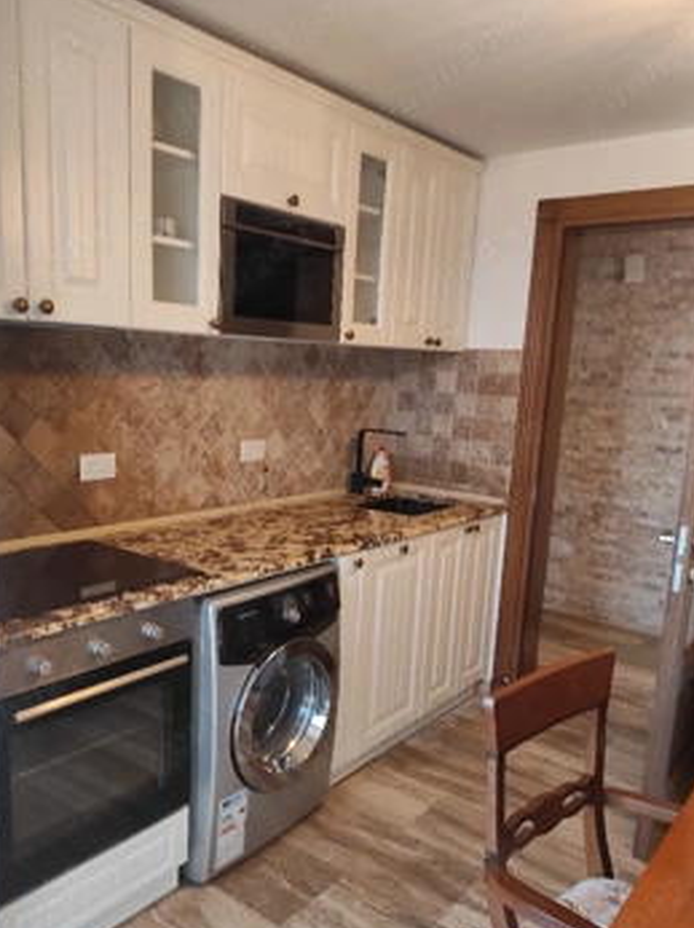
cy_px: 516
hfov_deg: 48.1
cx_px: 303
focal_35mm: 29
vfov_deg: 61.5
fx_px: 776
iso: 450
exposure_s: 1/33
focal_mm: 5.43
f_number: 1.89
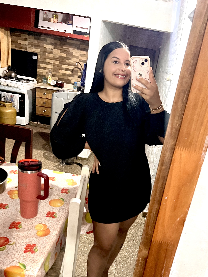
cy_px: 160
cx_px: 120
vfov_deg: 58.1
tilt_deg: -21.6
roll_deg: -9.2
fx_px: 248
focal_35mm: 31
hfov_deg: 45.3
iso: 400
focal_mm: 5.1
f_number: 1.6
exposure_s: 1/33
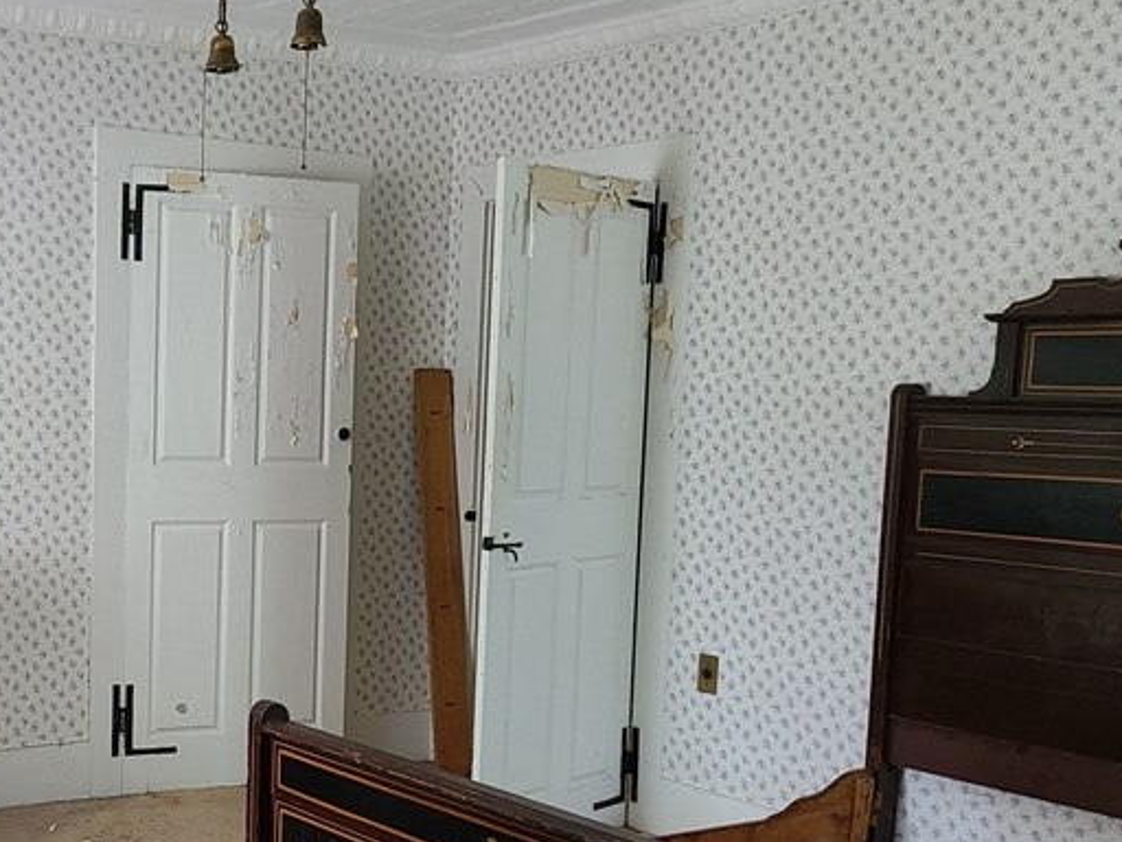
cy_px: 570
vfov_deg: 27.8
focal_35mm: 52
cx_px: 112
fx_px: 1685
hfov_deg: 34.7
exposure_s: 1/60
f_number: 1.8
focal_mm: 5.4
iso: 160
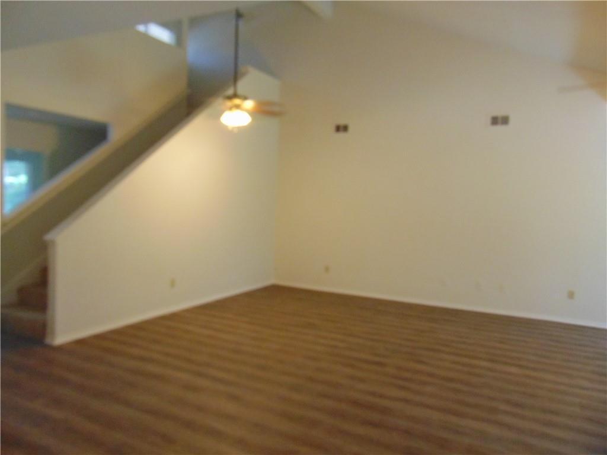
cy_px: 228
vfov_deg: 54.9
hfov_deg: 69.4
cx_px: 304
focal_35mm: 25
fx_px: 438
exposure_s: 1/30
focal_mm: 4.5
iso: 320
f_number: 3
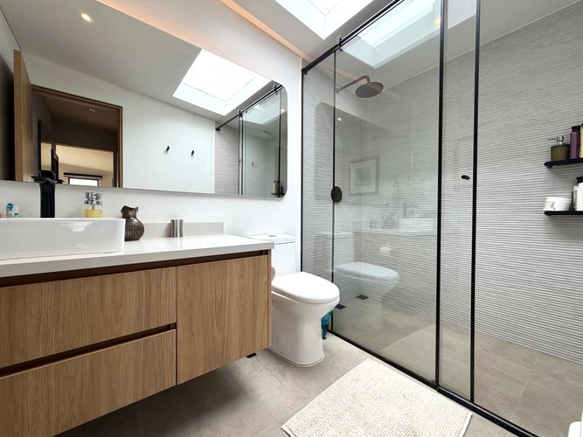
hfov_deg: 102.1
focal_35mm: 14
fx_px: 236
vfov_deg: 85.7
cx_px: 292
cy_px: 218
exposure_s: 1/235
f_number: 2.2
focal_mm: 2.22
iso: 40
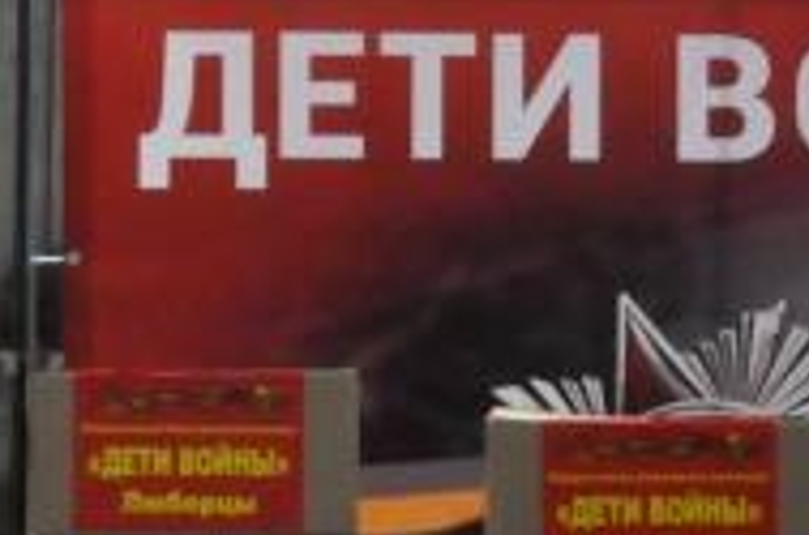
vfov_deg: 7.6
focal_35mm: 179
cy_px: 214
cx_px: 270
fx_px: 4012
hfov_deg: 11.5
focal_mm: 22
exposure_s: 1/1250
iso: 3200
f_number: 22
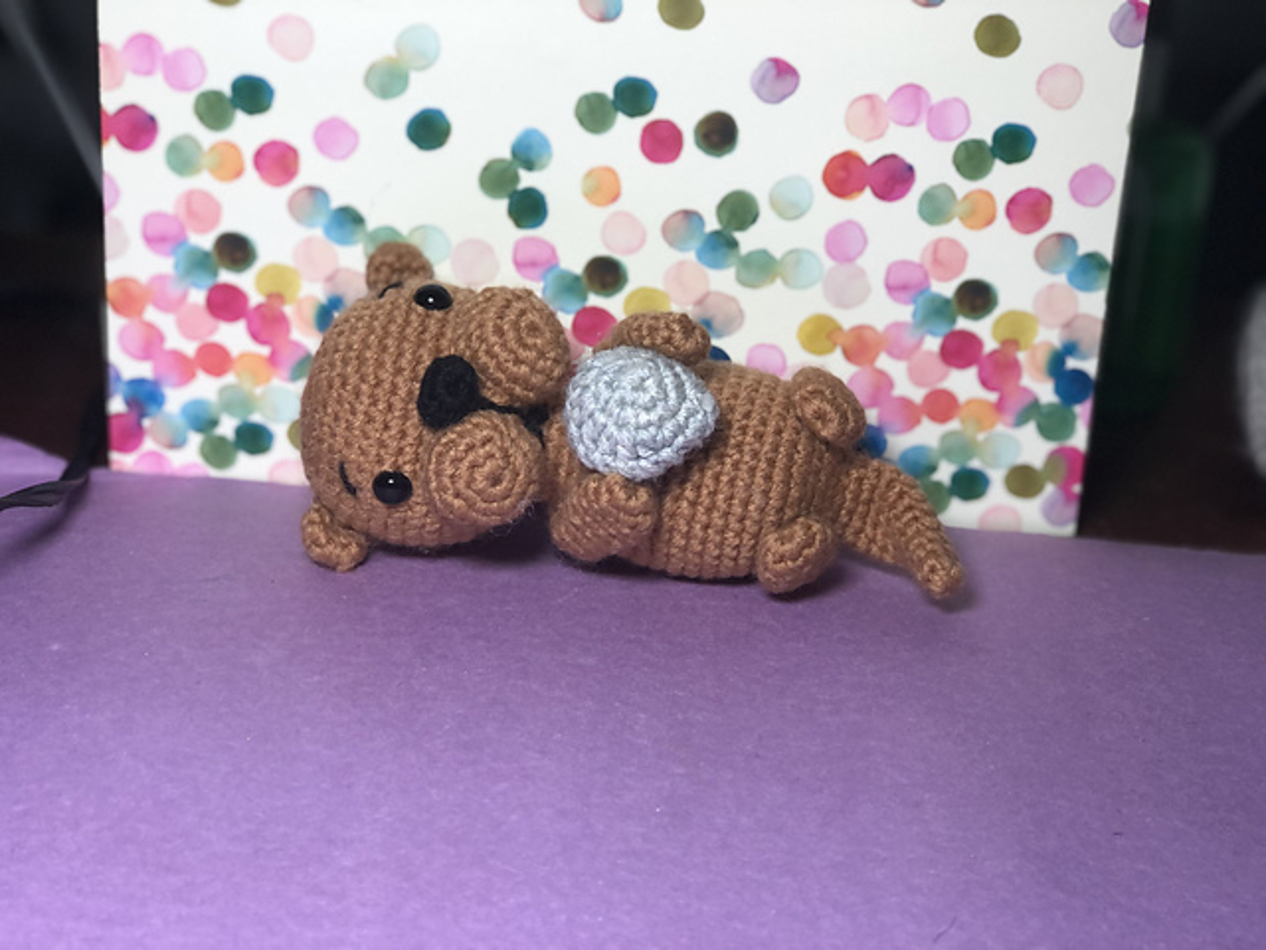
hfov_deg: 33.8
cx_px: 633
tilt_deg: -19.8
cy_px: 475
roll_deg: -3.6
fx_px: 2085
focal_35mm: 57
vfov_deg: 25.7
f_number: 2.8
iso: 25
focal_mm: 6.6
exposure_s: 1/30
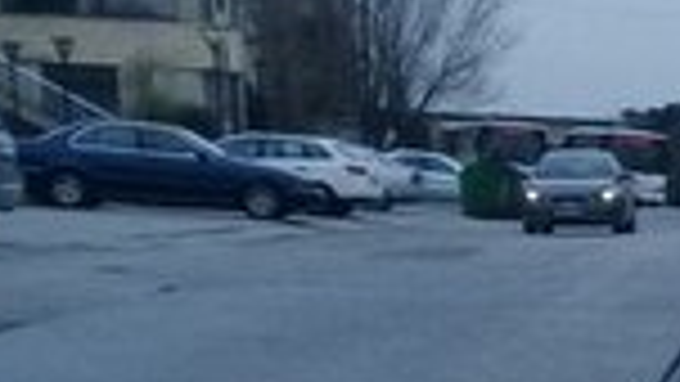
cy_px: 694
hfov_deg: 12.5
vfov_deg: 7.9
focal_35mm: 148
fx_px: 2669
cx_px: 1428
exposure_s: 1/602
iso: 50
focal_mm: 3.3
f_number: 2.2
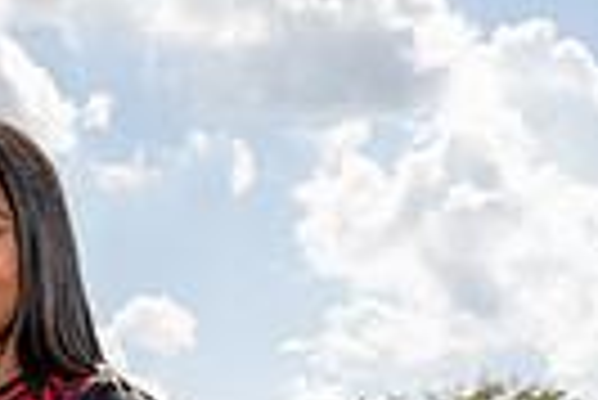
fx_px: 2478
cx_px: -63
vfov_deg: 8.6
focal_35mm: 149
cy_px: 863
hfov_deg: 13.5
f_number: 8
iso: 100
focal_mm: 44
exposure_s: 1/250
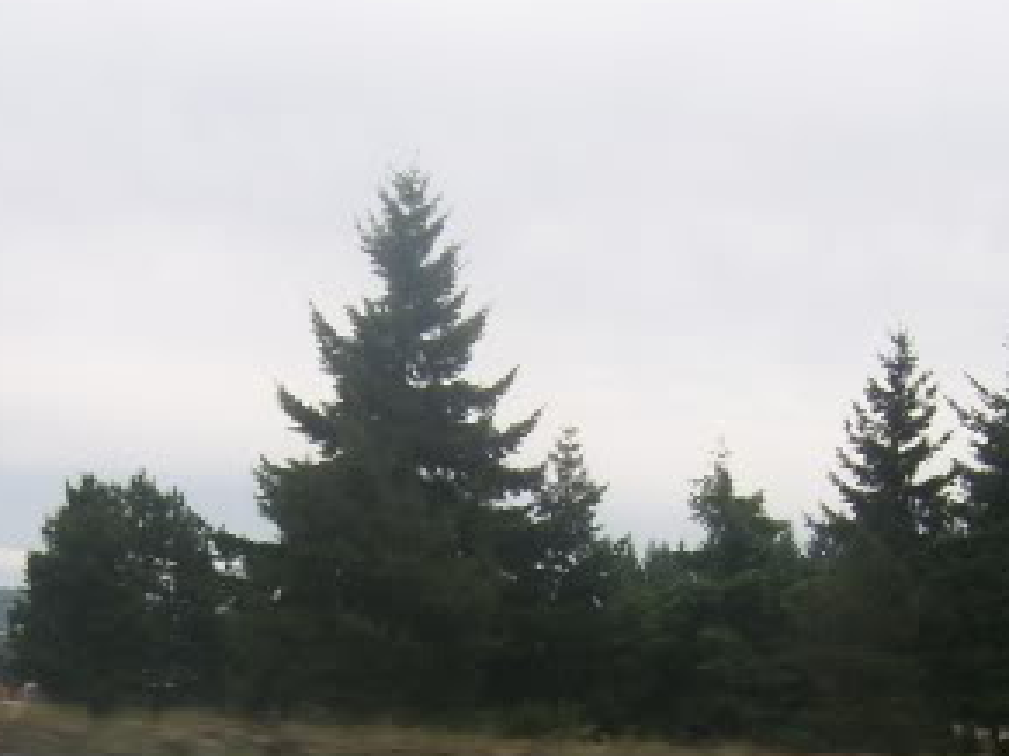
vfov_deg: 18.6
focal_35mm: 77
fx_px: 2243
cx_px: 364
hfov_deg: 25.3
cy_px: 780
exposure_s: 1/420
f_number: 5.8
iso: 50
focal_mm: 5.95
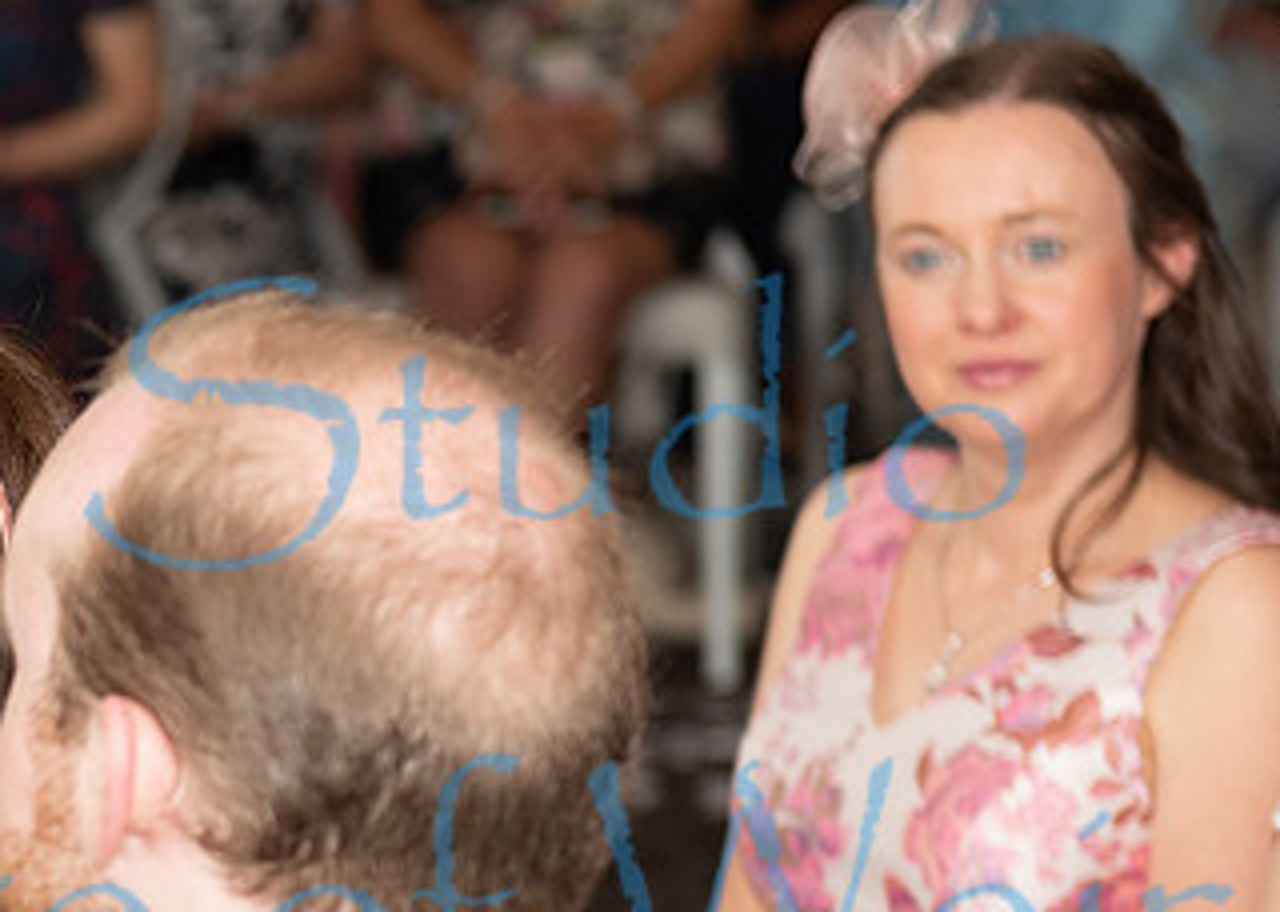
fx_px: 8245
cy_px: 1078
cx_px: -334
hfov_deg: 8.8
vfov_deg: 6.3
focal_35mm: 227
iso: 400
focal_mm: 70
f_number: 3.5
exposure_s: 1/200
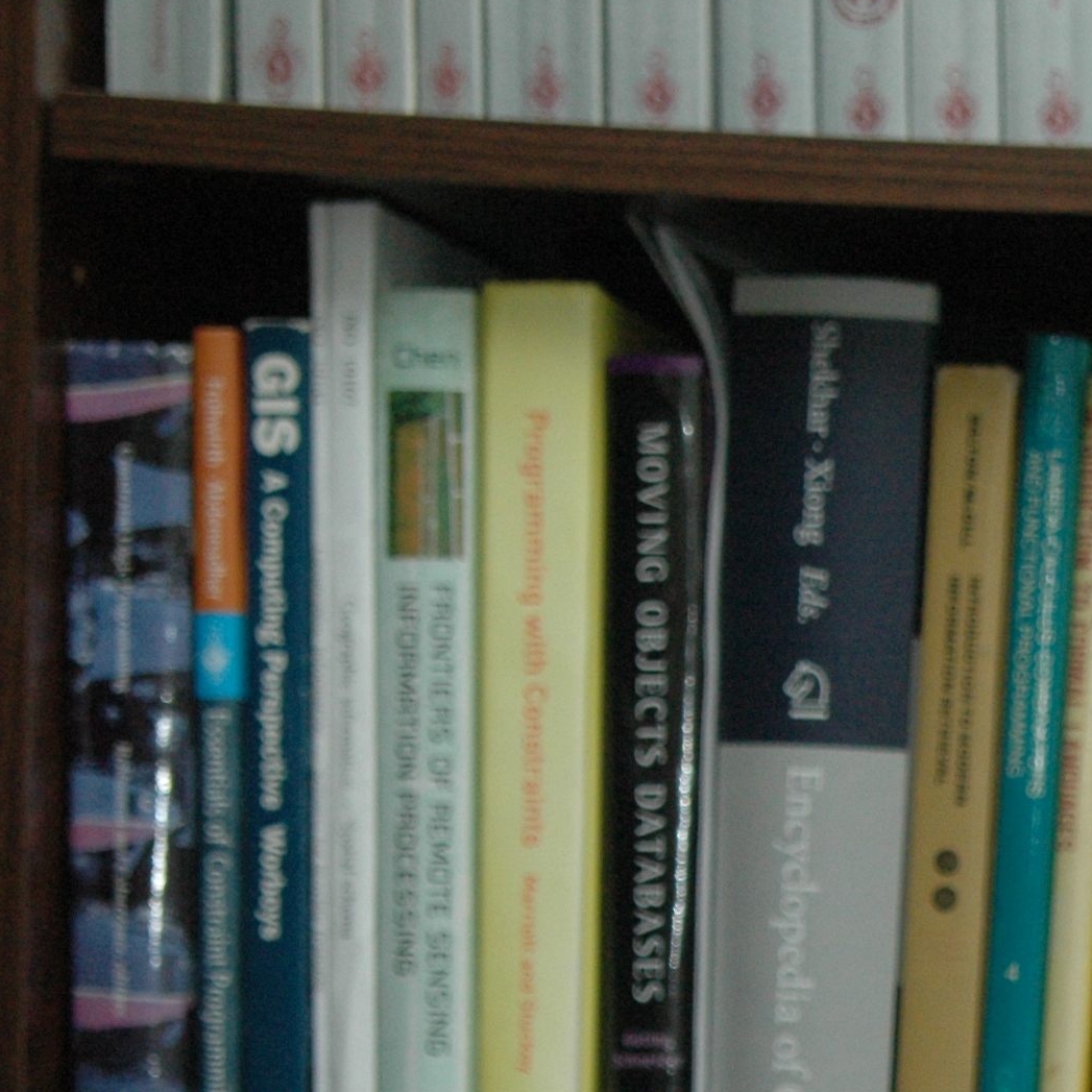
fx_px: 6531
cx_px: 1523
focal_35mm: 183
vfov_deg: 9.5
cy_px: 1013
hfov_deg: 9.4
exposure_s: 1/60
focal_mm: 50
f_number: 5.6
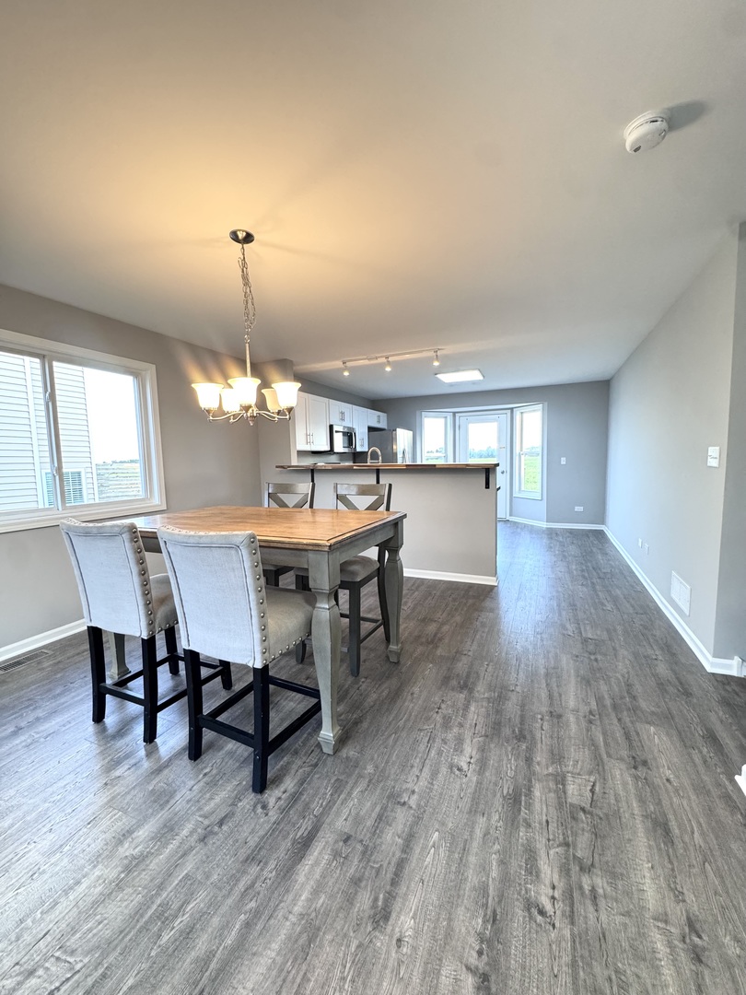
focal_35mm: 14
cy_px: 498
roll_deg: +1.4
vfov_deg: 102.1
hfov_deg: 85.7
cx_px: 373
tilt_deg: -6.2
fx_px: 402
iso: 320
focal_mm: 2.22
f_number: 2.2
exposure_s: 1/120
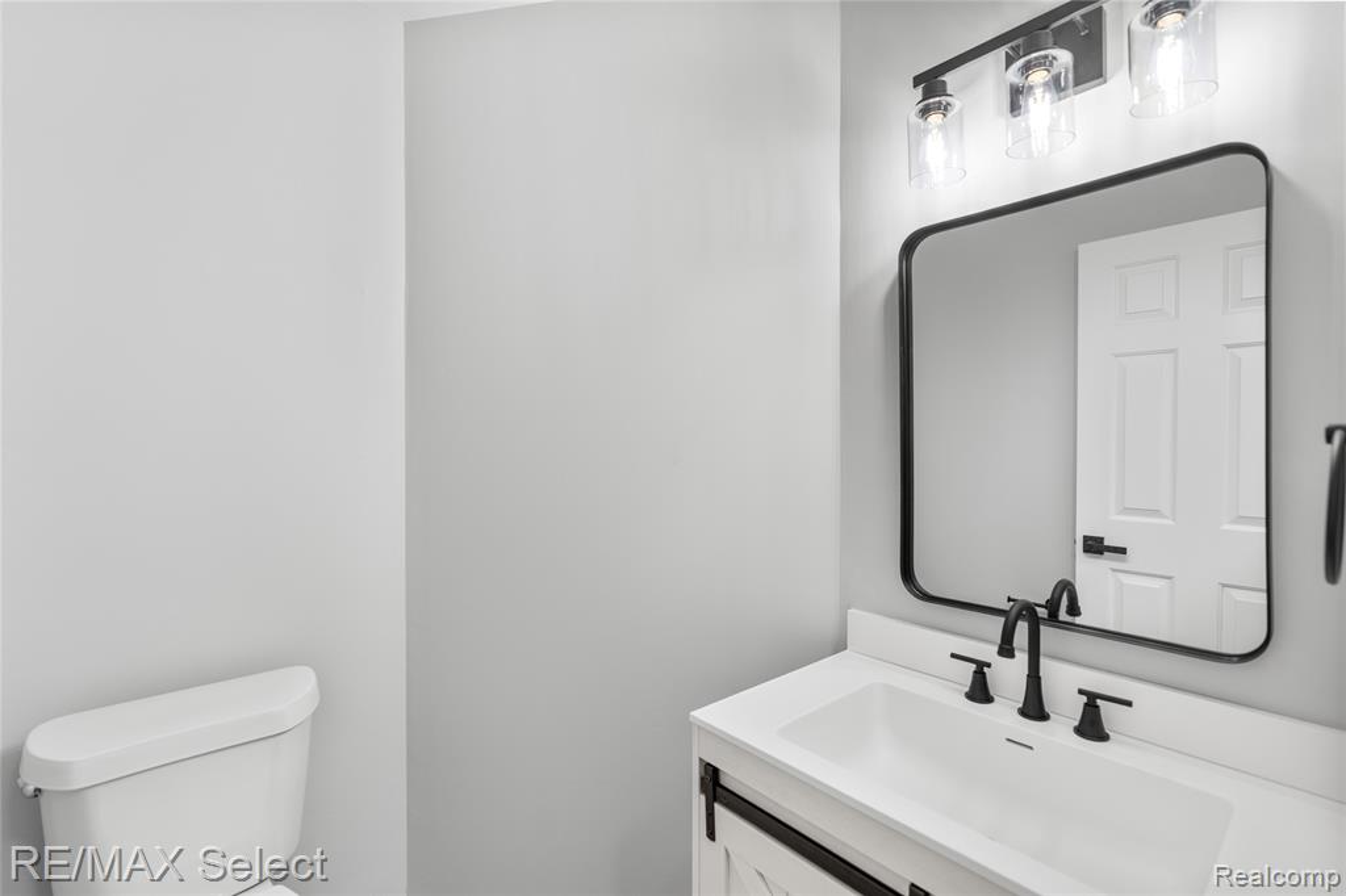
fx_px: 598
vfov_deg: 73.7
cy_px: 448
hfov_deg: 96.8
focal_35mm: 16
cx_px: 673
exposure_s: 1/30
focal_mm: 16
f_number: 3.5
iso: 500
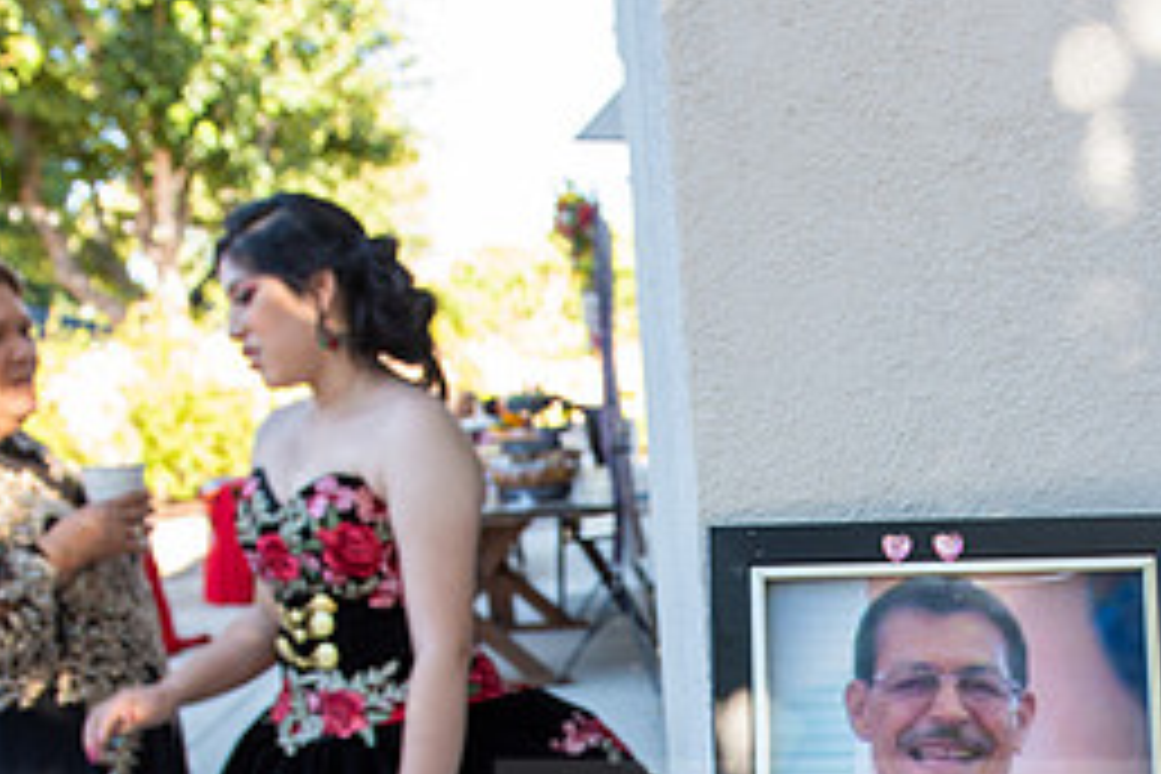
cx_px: 886
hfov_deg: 35.9
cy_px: 866
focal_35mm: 54
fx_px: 1741
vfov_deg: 23.4
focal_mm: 24
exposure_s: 1/200
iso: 400
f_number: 4.5
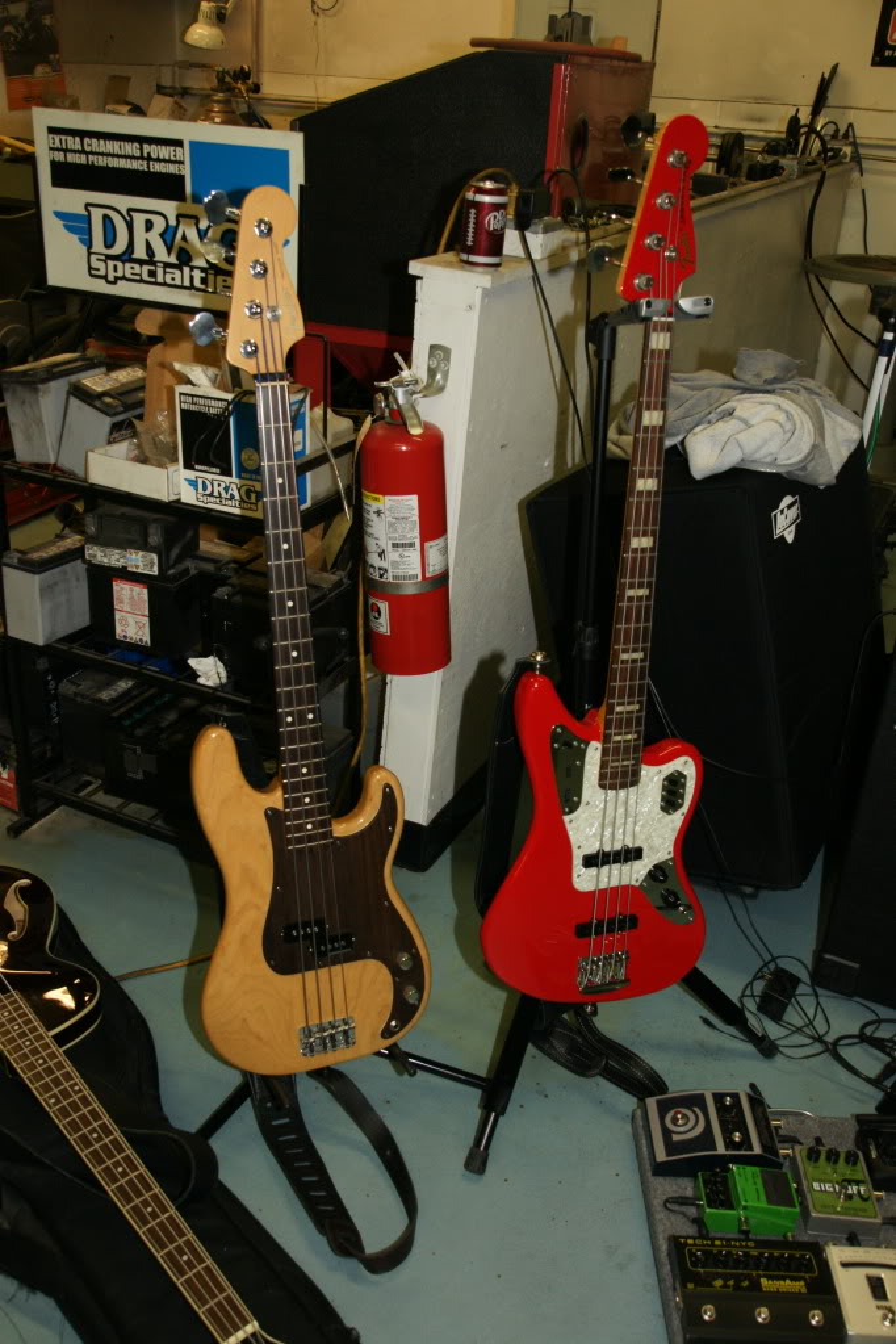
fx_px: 1232
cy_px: 672
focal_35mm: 33
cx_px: 448
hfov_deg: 40.0
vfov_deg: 57.2
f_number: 5.6
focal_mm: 22
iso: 800
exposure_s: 1/60
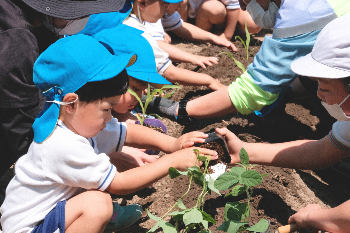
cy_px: 123
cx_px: 179
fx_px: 1166
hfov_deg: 17.1
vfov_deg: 11.4
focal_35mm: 120
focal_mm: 69.2
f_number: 16
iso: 800
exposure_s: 1/480
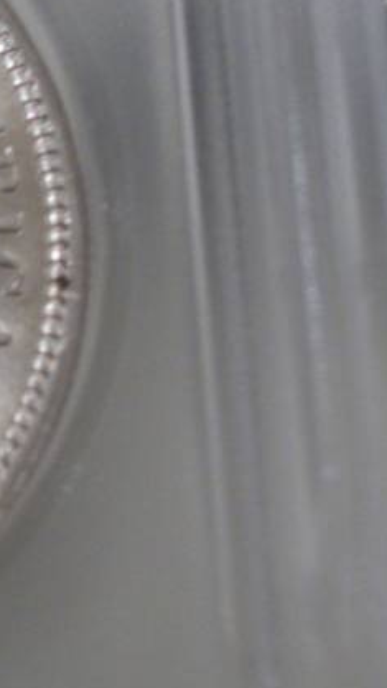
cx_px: -377
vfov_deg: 13.3
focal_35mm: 162
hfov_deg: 7.2
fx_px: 2951
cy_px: 289
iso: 160
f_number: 4.1
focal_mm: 11
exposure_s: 1/10
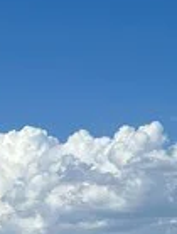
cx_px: 487
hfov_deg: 7.1
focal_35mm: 191
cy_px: 136
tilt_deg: +9.4
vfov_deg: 10.3
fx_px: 1296
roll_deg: +1.5
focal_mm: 5.1
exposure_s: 1/7874
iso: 50
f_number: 1.6
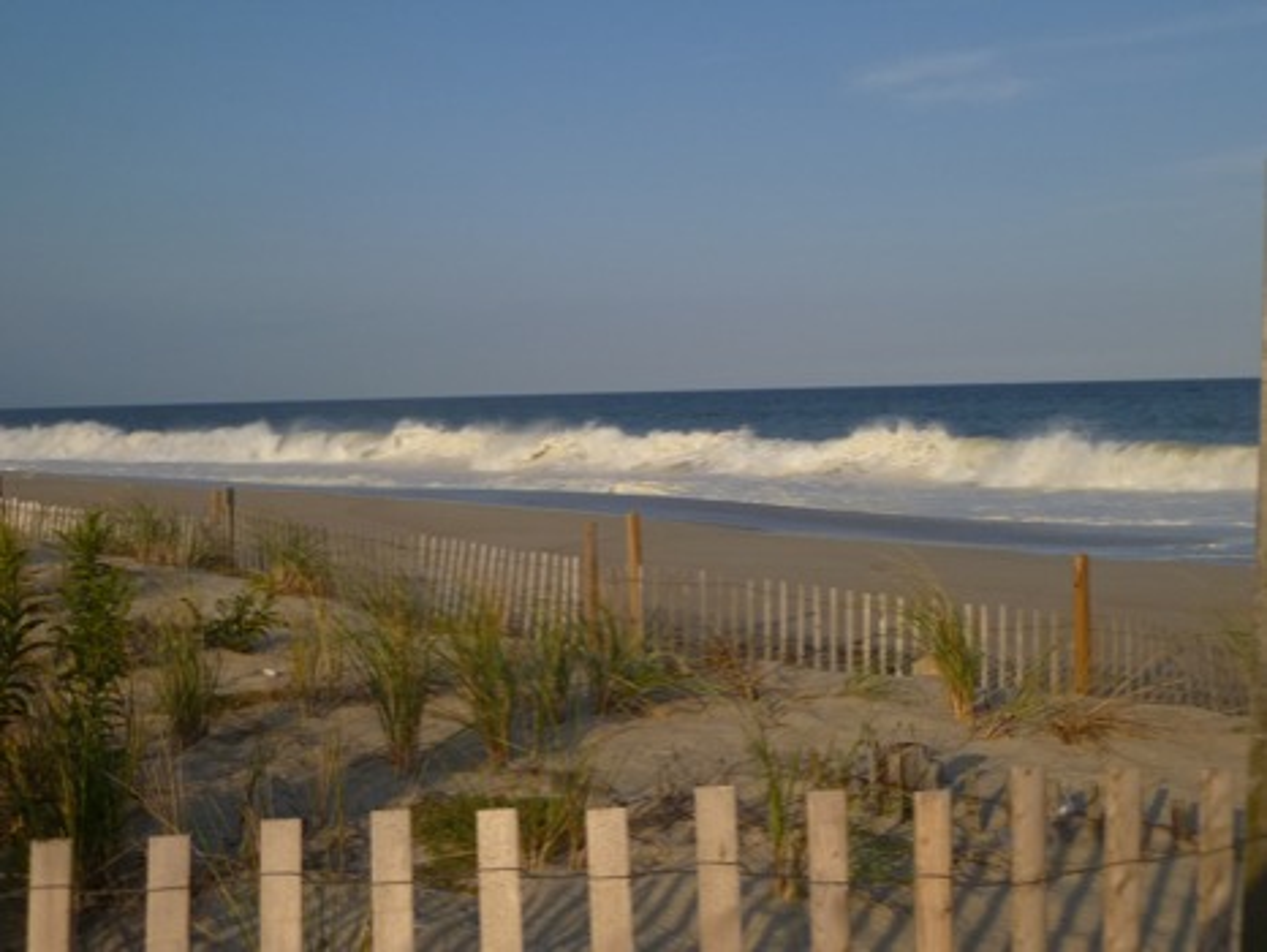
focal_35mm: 44
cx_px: 634
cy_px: 476
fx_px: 1611
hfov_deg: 42.9
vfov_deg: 32.9
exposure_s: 1/320
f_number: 11
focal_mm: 7.9
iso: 200
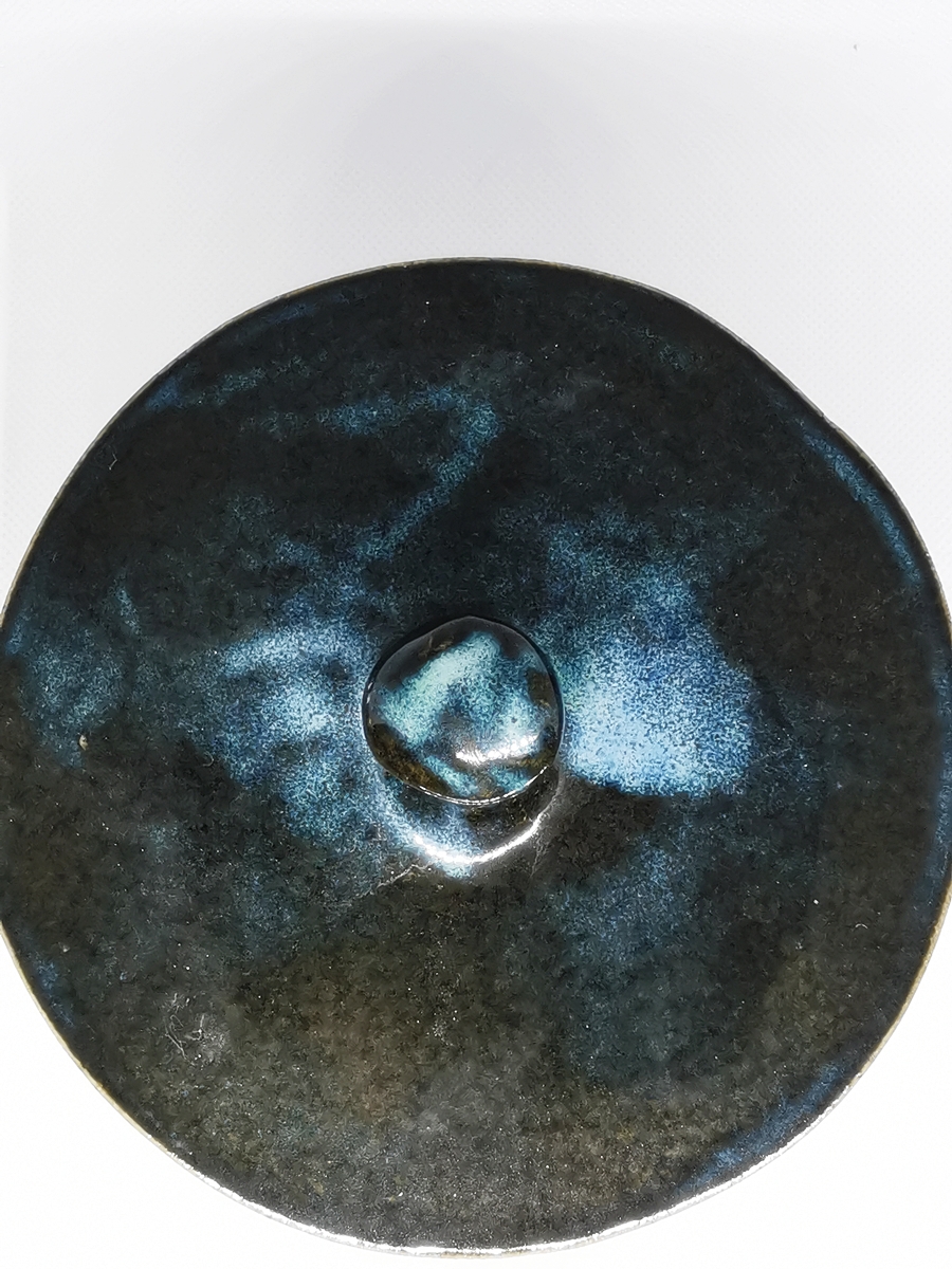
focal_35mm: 38
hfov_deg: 37.7
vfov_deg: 49.0
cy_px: 634
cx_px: 476
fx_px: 1393
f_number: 2.2
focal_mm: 2.26
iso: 160
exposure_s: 1/50
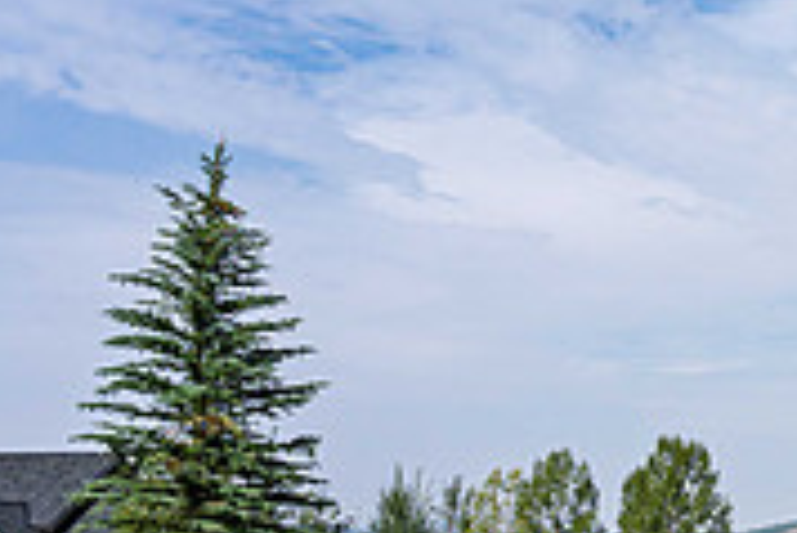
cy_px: 526
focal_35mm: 100
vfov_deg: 13.5
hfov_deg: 17.7
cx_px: 1285
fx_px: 2216
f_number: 9
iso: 200
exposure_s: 1/1000
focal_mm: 30
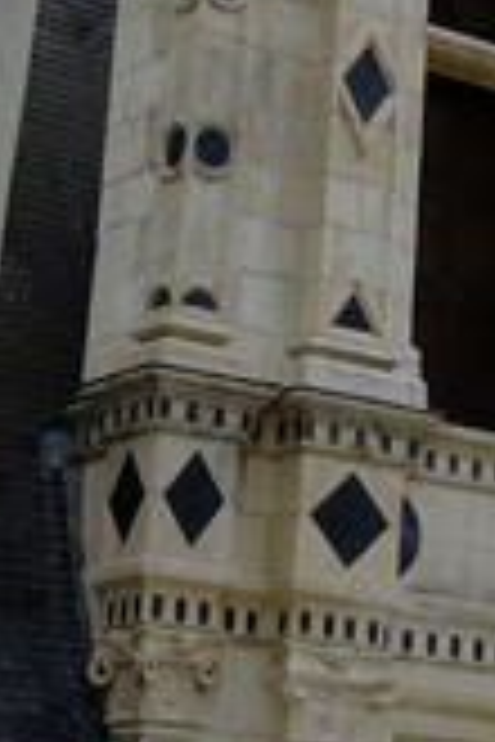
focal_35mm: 127
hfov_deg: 10.5
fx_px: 2619
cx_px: 680
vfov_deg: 15.9
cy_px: 67
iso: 400
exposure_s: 1/240
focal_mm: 23
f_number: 11
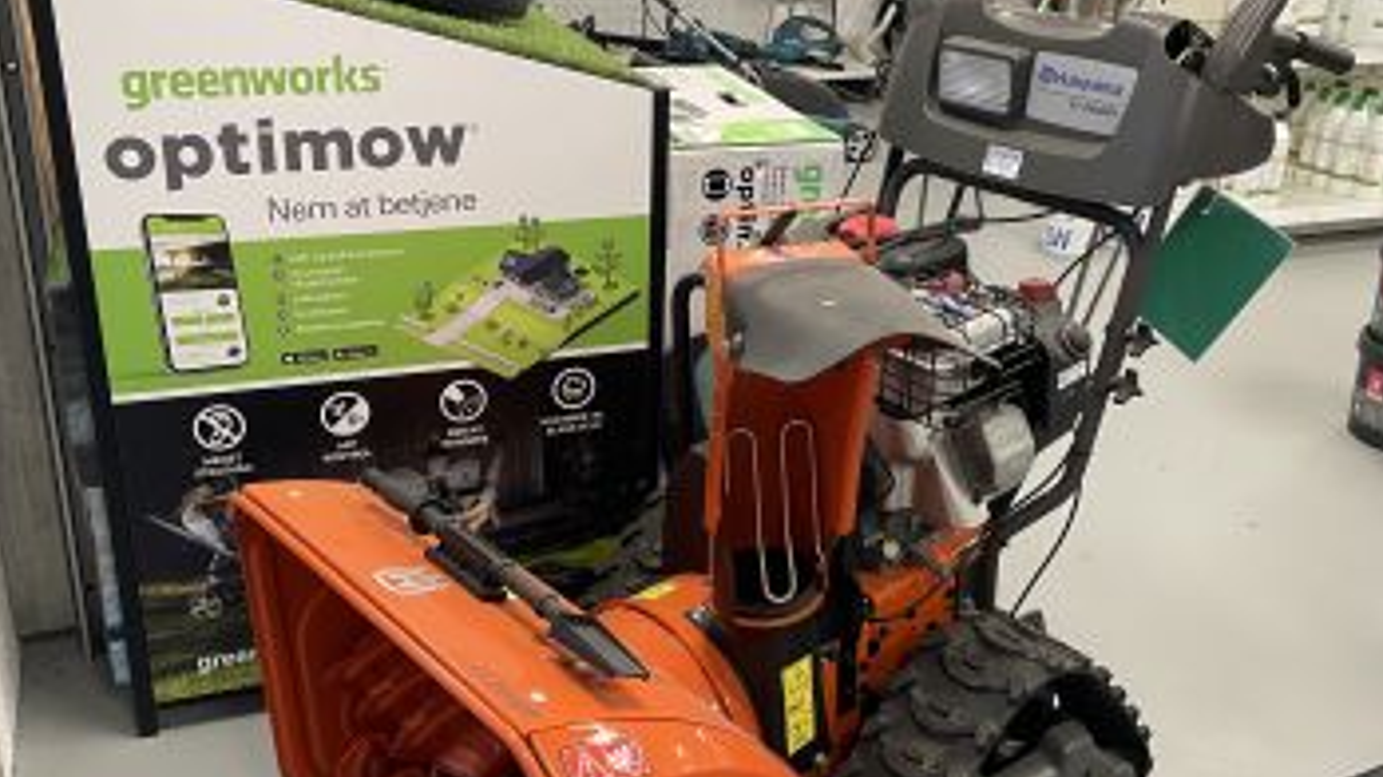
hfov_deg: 51.6
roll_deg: -2.6
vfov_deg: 30.4
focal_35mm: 39
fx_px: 1430
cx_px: 721
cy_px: 424
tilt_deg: -23.3
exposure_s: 1/50
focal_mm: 4.2
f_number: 1.6
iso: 100
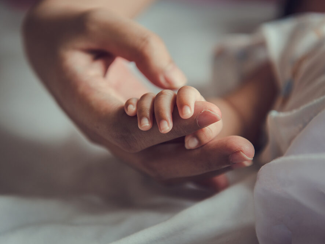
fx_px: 713
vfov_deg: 19.4
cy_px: 122
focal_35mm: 76
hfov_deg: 25.7
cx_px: 160
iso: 200
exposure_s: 1/125
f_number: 4
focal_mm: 70
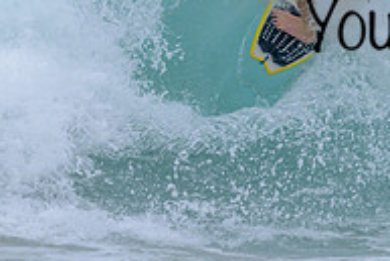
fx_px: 15644
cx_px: 513
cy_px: 3
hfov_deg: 1.4
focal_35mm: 1443
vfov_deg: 1.0
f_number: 10
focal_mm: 470
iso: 1250
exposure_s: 1/2000
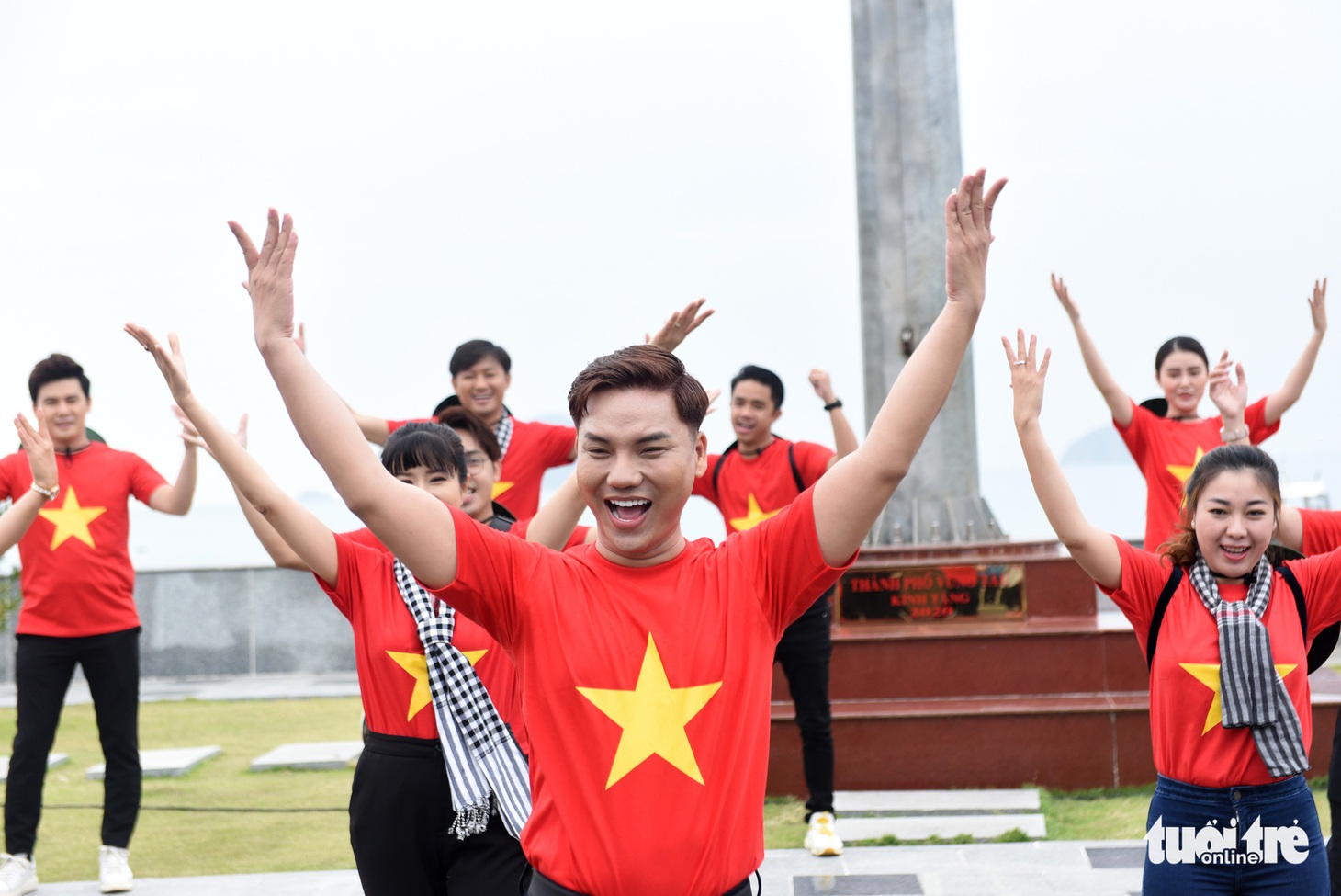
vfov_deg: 19.5
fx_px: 2609
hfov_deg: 28.8
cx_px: 670
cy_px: 448
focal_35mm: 70
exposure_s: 1/1250
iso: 1000
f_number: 5
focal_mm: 70
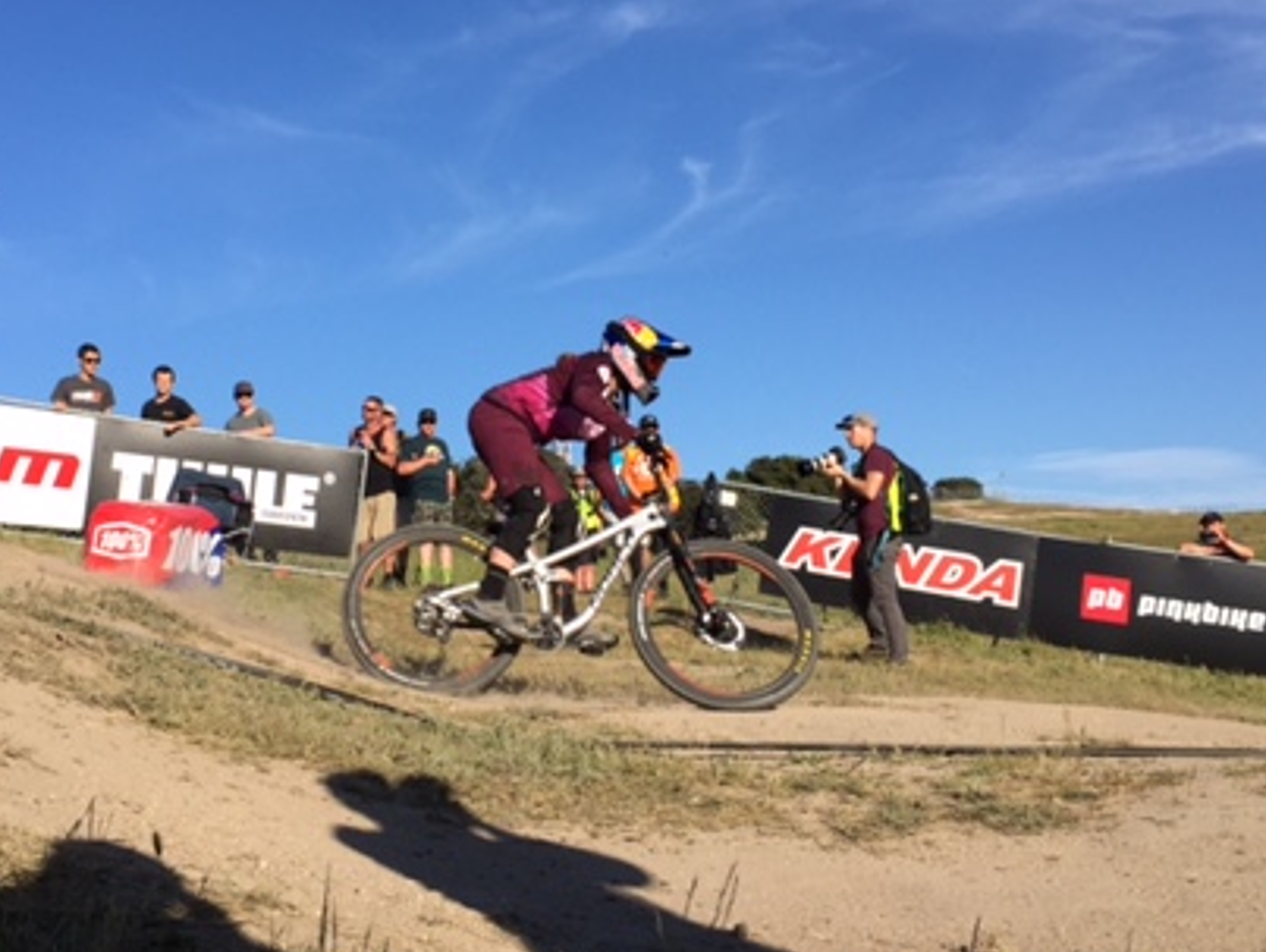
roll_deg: +2.8
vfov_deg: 31.4
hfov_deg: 41.0
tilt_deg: +10.8
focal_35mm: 46
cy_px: 339
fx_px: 1684
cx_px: 509
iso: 32
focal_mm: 4.15
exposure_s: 1/2083
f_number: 2.2
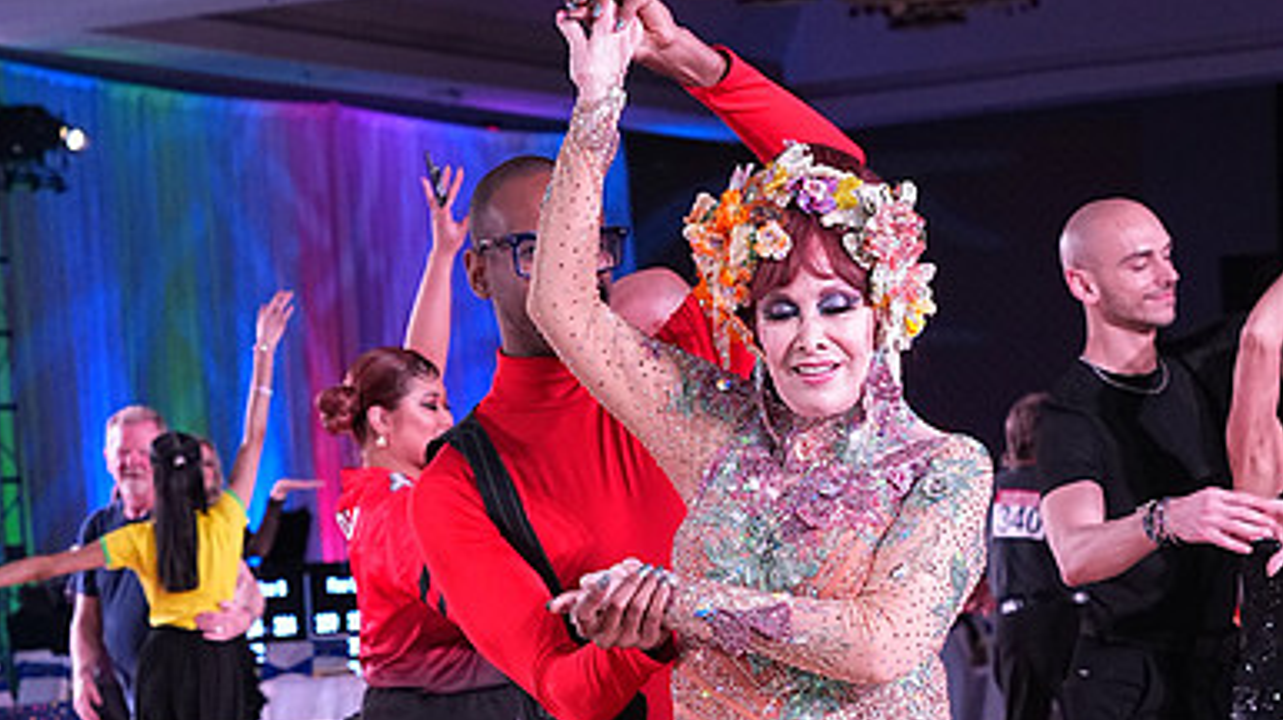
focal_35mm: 128
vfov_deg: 9.3
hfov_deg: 16.8
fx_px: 4352
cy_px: 877
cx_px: 642
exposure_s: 1/320
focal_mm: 54
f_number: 5
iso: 2500
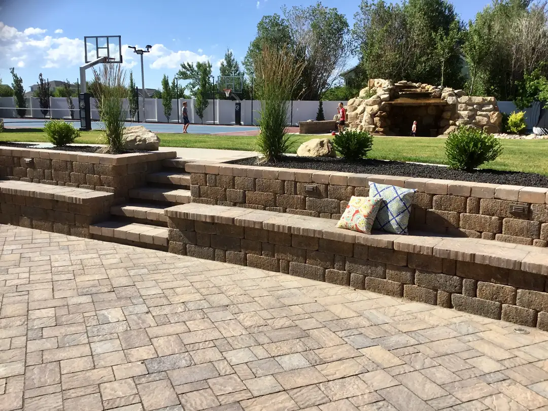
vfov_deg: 45.4
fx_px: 491
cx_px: 274
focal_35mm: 31
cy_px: 206
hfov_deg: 58.4
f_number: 2.4
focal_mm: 3.3
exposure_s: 1/1164
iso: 25
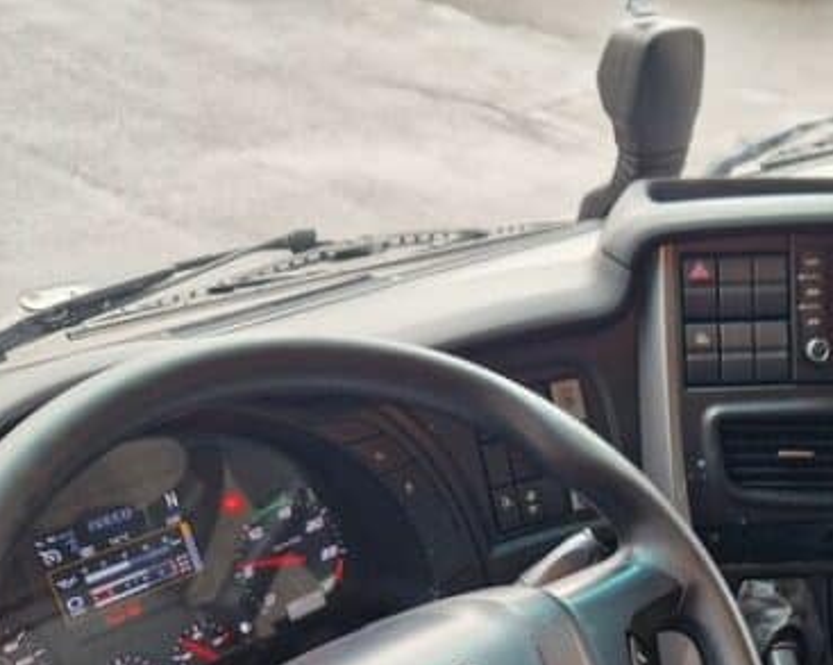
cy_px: 651
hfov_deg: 38.1
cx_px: 670
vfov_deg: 30.0
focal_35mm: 47
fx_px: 1158
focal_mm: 5.4
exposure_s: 1/100
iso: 200
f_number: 1.8
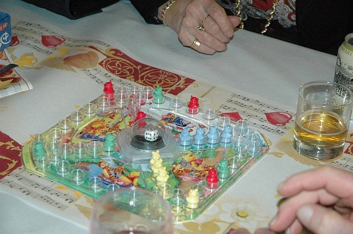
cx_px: 176
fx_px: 1028
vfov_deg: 13.0
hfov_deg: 19.5
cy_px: 117
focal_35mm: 105
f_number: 5
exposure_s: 1/60
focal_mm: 70
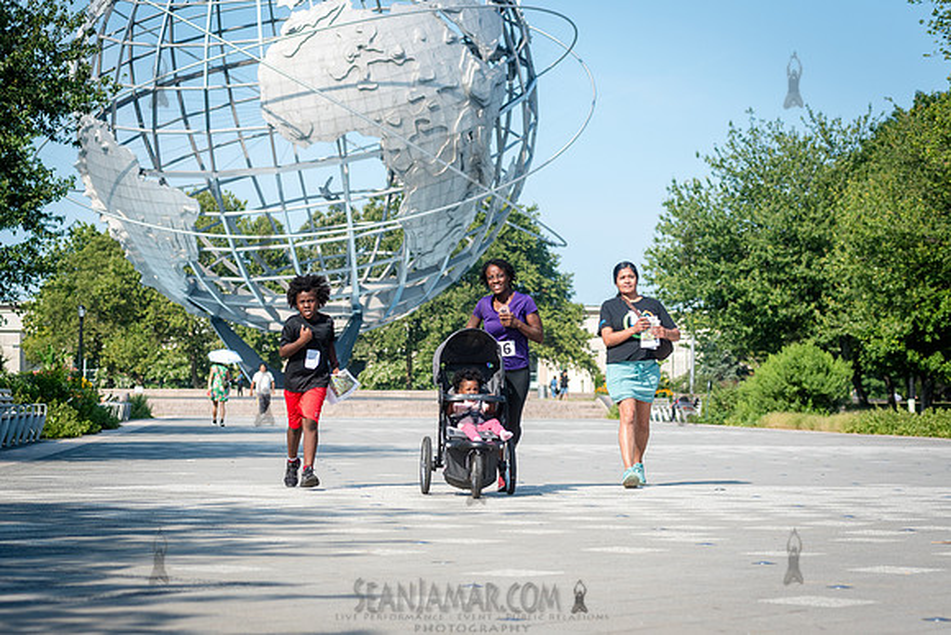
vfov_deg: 14.6
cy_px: 349
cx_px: 497
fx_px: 2469
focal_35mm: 93
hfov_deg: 21.8
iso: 500
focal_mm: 80
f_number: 4.5
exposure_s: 1/2500
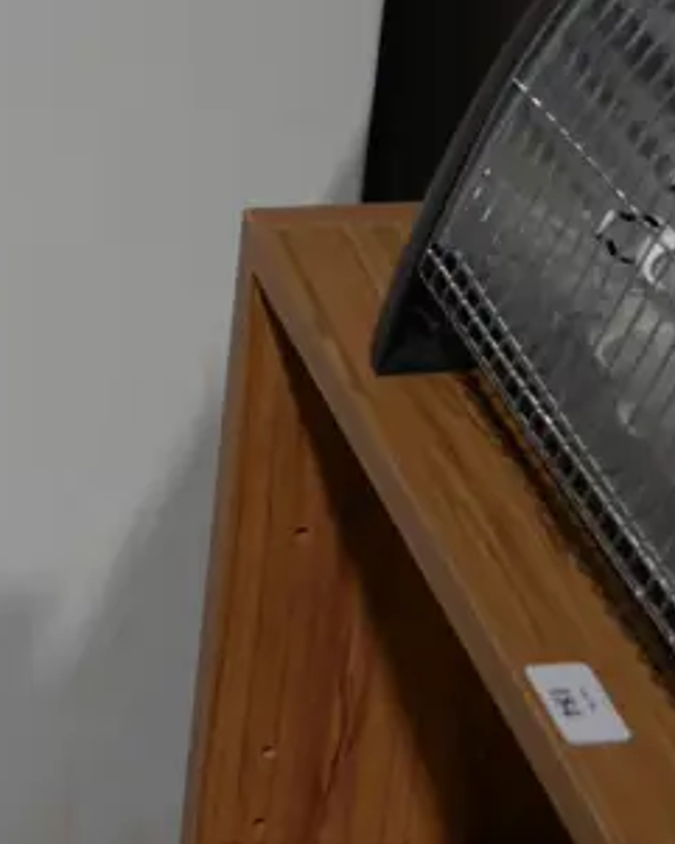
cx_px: -305
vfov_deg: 14.7
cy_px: -205
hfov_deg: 11.8
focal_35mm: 126
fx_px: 3145
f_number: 4.1
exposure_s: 1/80
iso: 200
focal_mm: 19
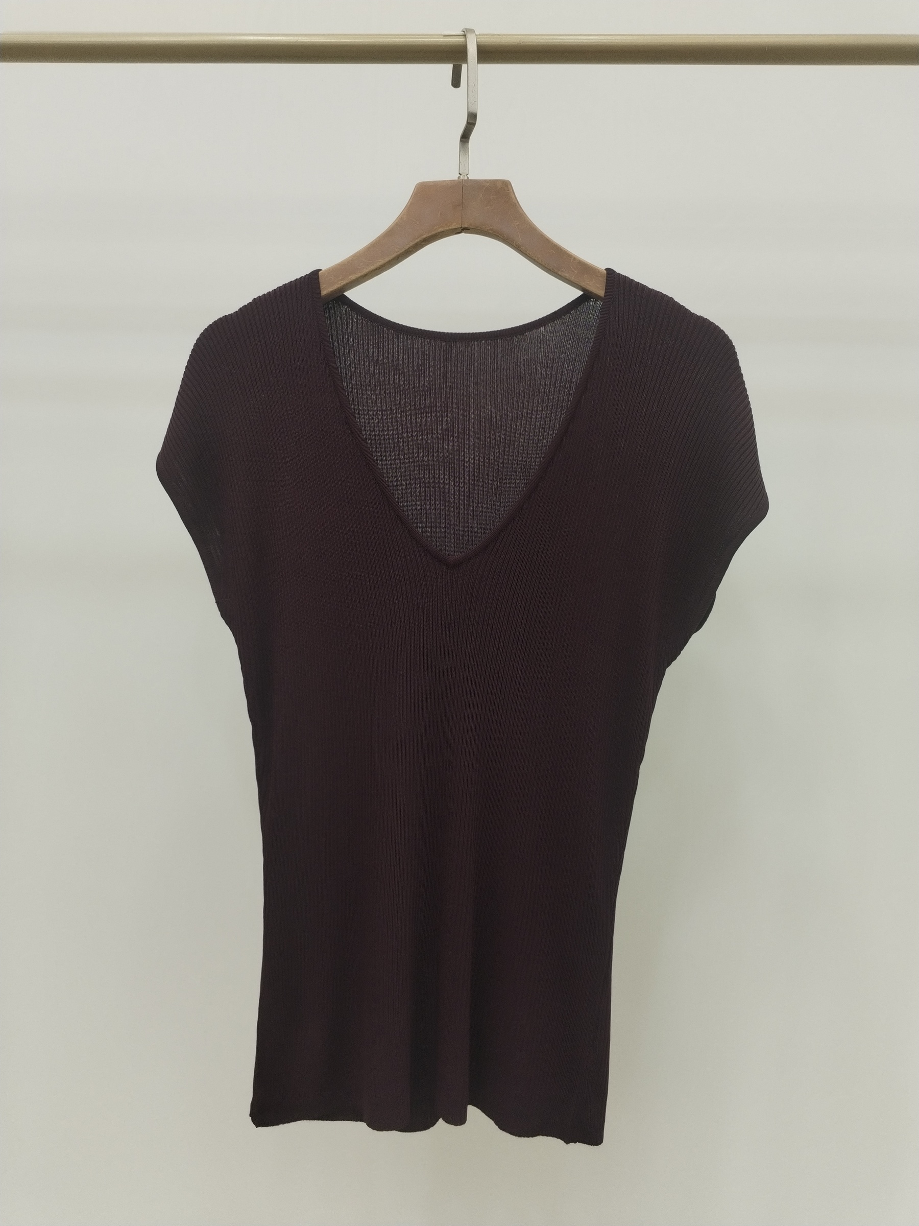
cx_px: 460
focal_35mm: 29
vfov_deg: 61.7
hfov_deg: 48.2
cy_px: 613
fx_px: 1027
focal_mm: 4.75
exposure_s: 1/120
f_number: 1.8
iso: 257
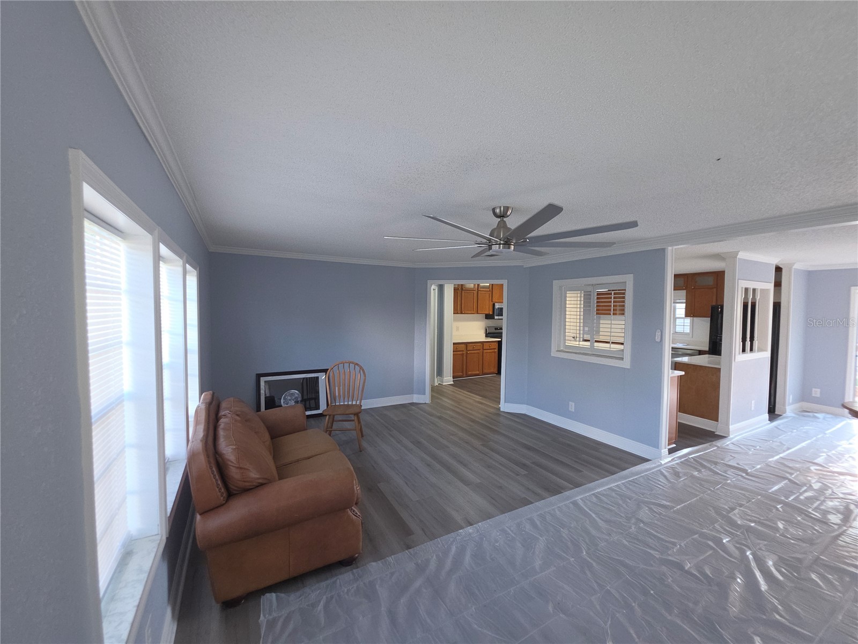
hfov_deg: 106.2
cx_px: 429
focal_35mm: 13
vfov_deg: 89.9
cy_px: 322
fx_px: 322
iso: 64
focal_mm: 2.2
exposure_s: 1/60
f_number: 1.9
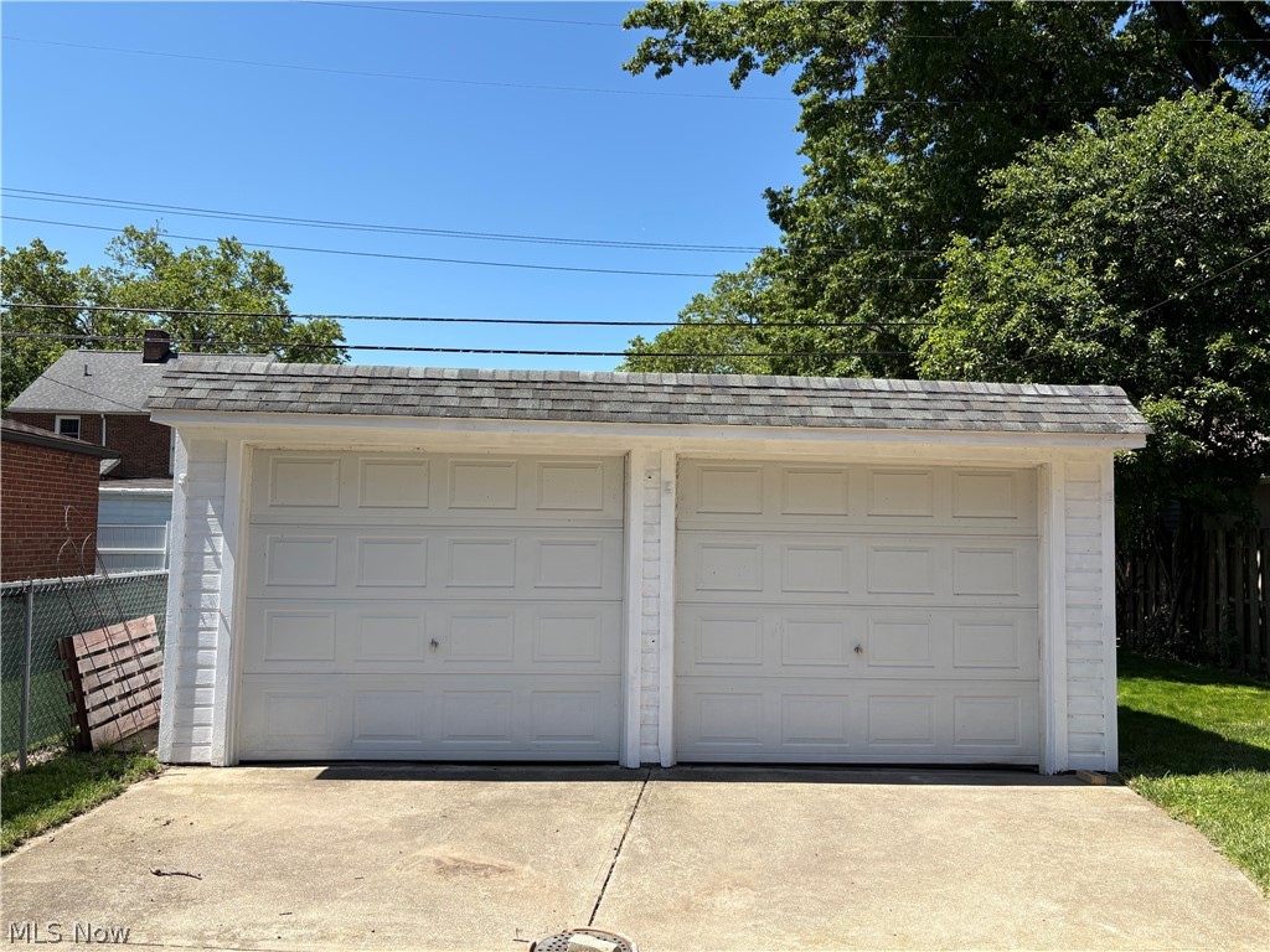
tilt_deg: +3.5
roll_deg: -0.9
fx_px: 954
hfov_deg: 67.3
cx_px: 635
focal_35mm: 26
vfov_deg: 53.1
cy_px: 476
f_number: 1.6
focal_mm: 5.96
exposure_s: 1/2538
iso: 50
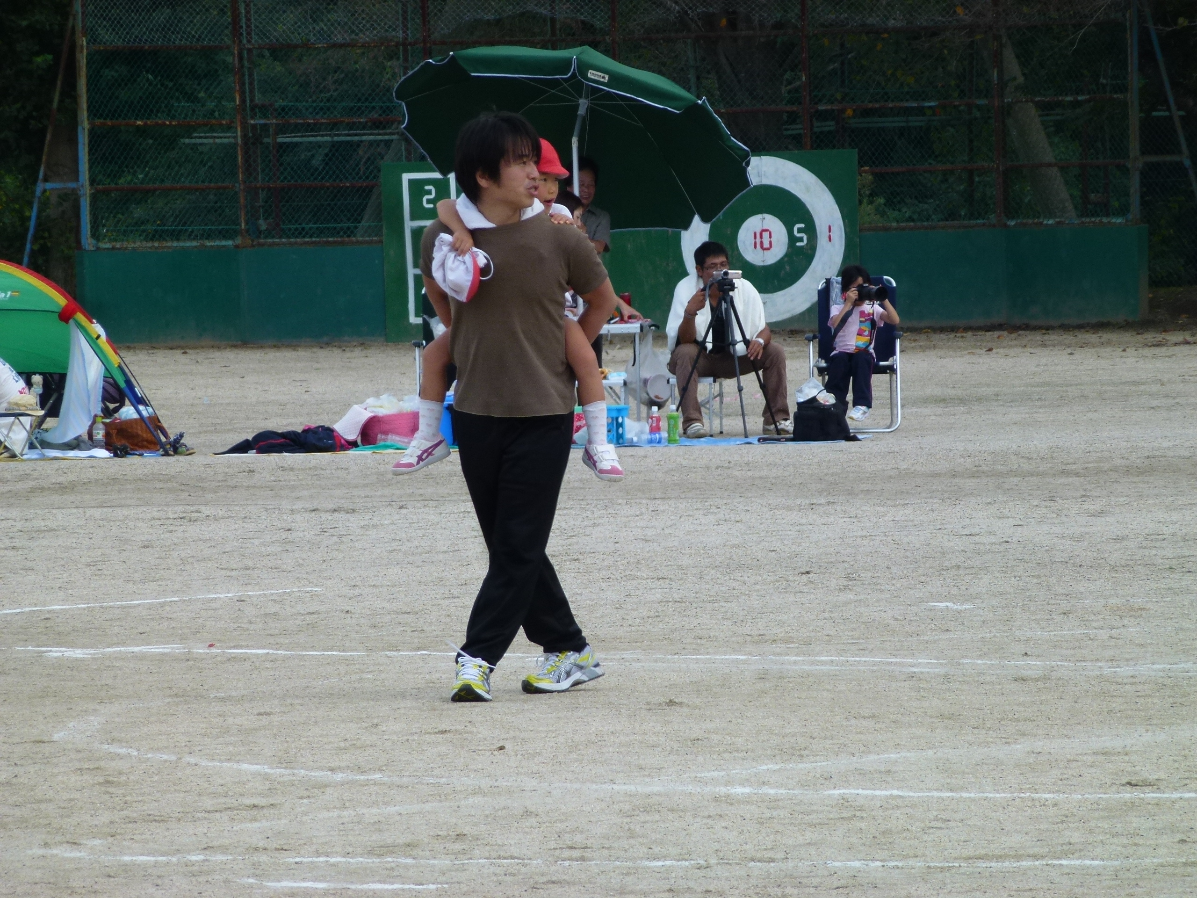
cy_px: 449
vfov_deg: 5.2
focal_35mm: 285
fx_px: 9855
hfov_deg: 7.0
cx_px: 598
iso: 100
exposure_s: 1/200
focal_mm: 51
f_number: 5.7
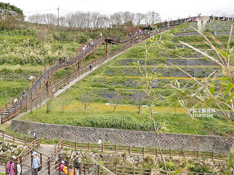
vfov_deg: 37.7
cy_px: 91
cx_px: 84
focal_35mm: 38
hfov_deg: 48.4
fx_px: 257
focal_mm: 14
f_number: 3.5
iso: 200
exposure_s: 1/800
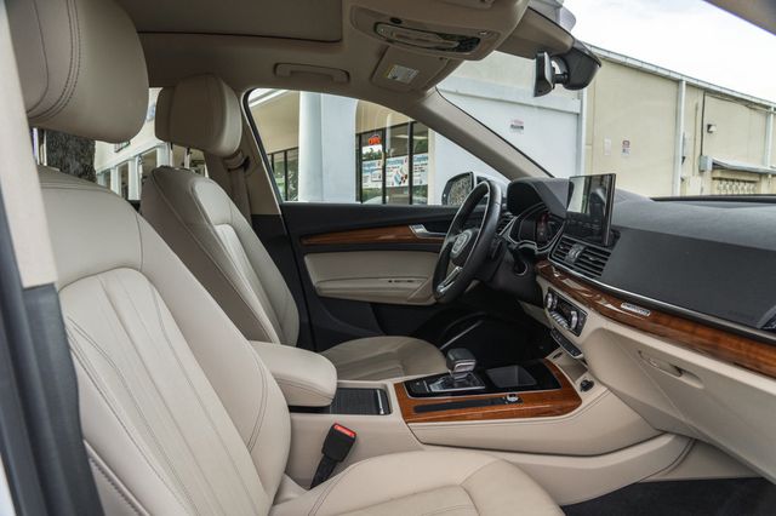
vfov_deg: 52.6
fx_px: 523
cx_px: 388
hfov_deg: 73.1
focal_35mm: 24
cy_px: 258
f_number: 8
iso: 640
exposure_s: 1/100
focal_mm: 24
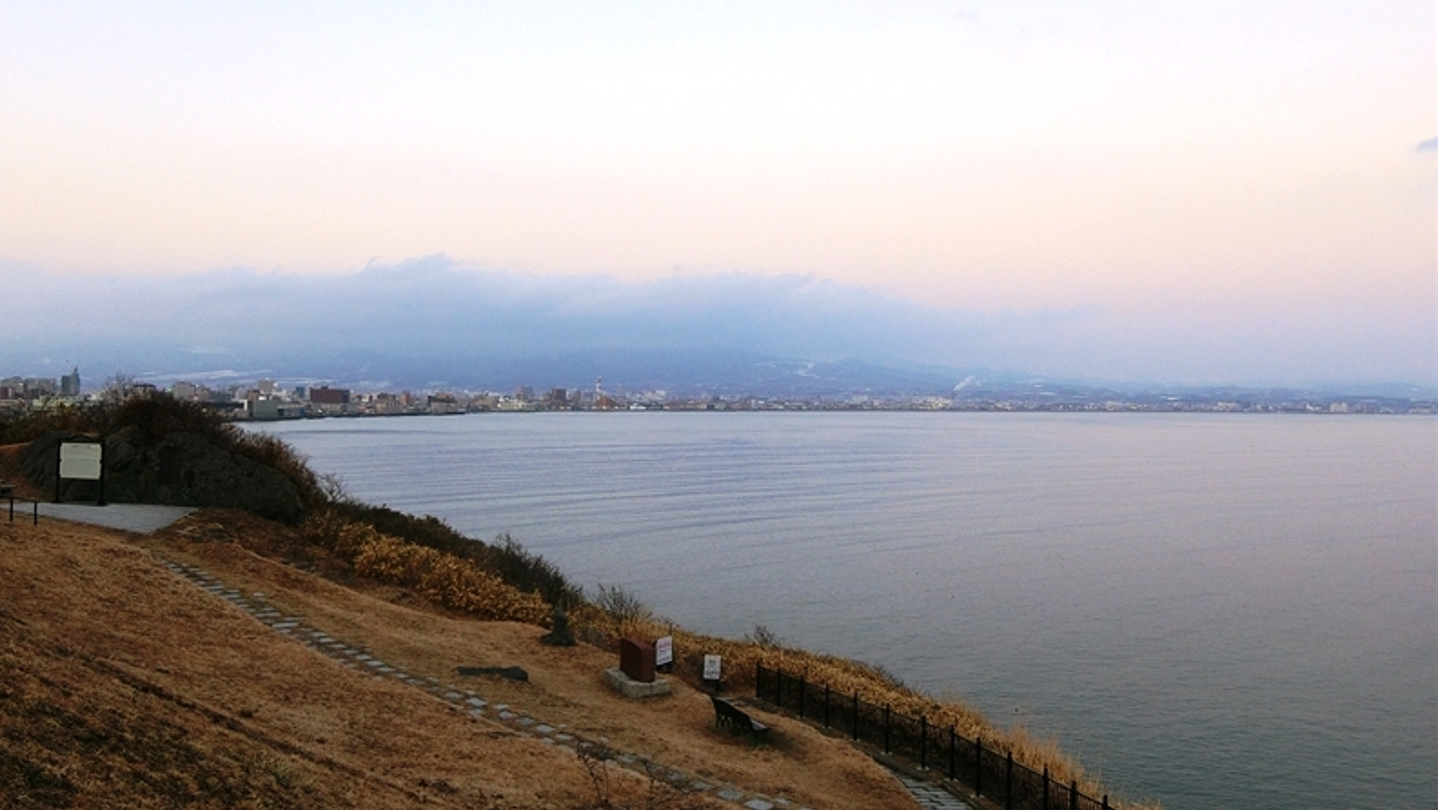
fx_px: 1259
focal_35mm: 33
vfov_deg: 35.7
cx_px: 714
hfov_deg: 59.5
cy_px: 412
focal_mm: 6.4
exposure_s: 1/125
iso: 200
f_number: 3.3
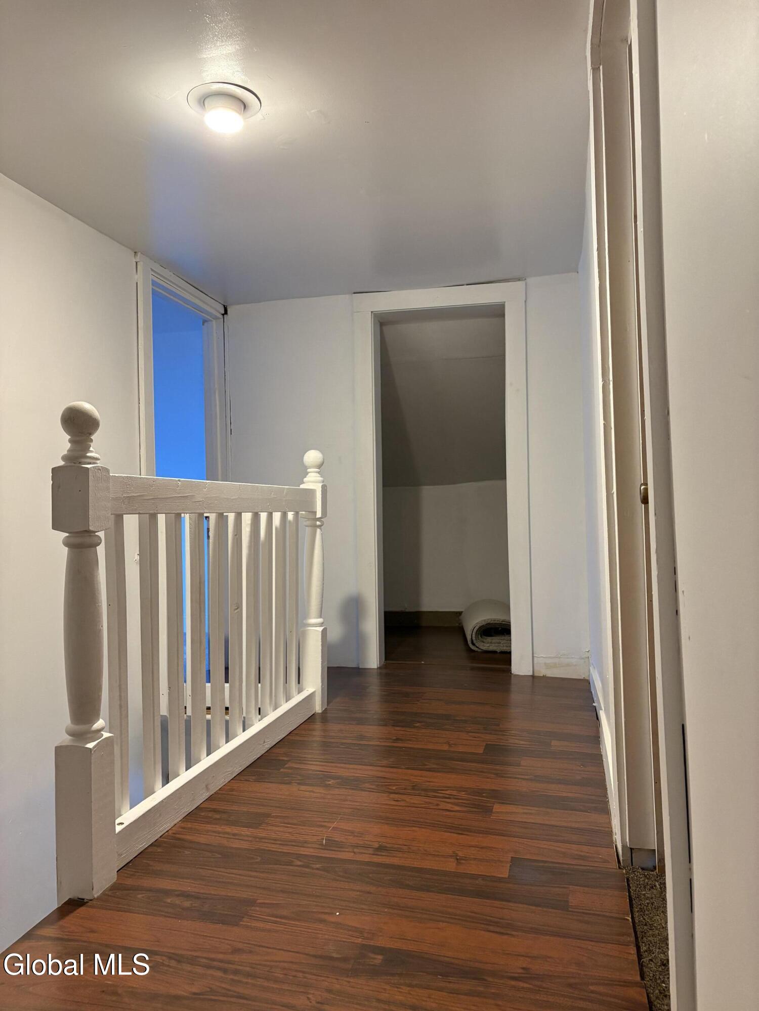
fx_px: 760
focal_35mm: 26
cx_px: 380
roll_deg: +0.1
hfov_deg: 53.1
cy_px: 506
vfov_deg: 67.3
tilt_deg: +1.2
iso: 320
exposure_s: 1/60
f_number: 1.6
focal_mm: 5.96
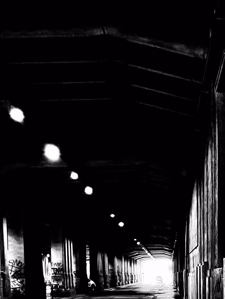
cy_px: 310
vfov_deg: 29.3
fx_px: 529
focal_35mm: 61
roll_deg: -0.6
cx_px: 146
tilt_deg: -0.9
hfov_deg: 23.9
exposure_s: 1/36
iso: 640
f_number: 1.6
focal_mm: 5.1
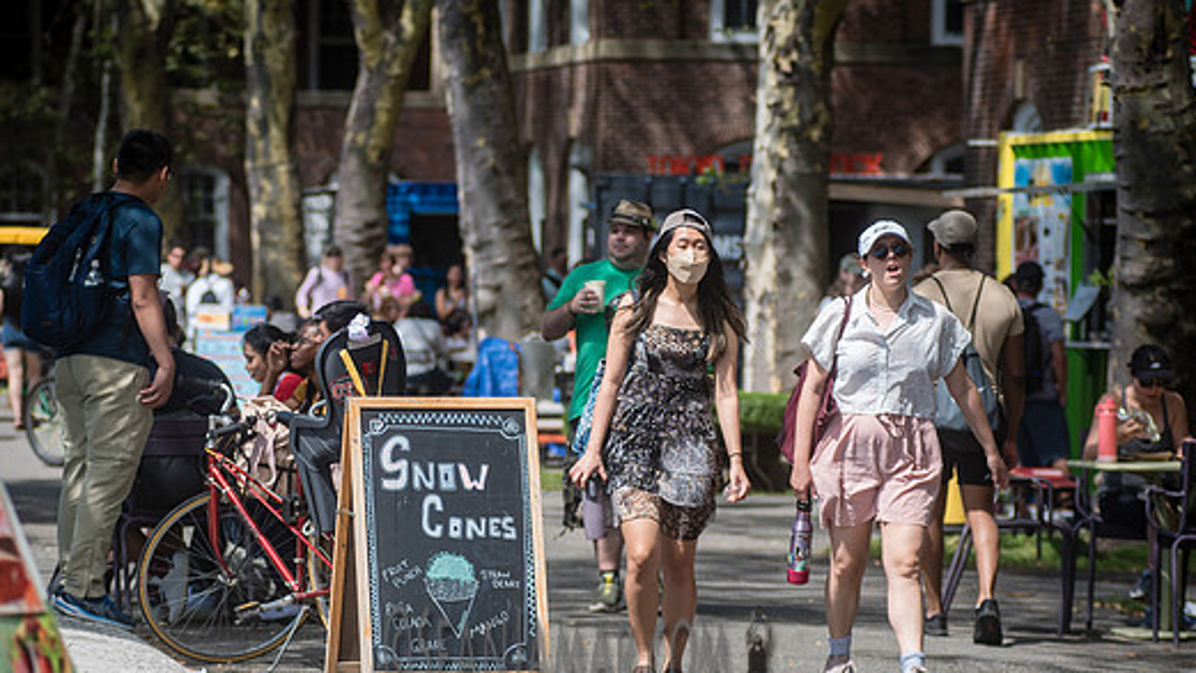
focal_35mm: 183
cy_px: 471
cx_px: 580
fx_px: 5803
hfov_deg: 11.8
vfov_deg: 6.6
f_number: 3.5
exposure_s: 1/1250
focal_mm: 112
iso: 125
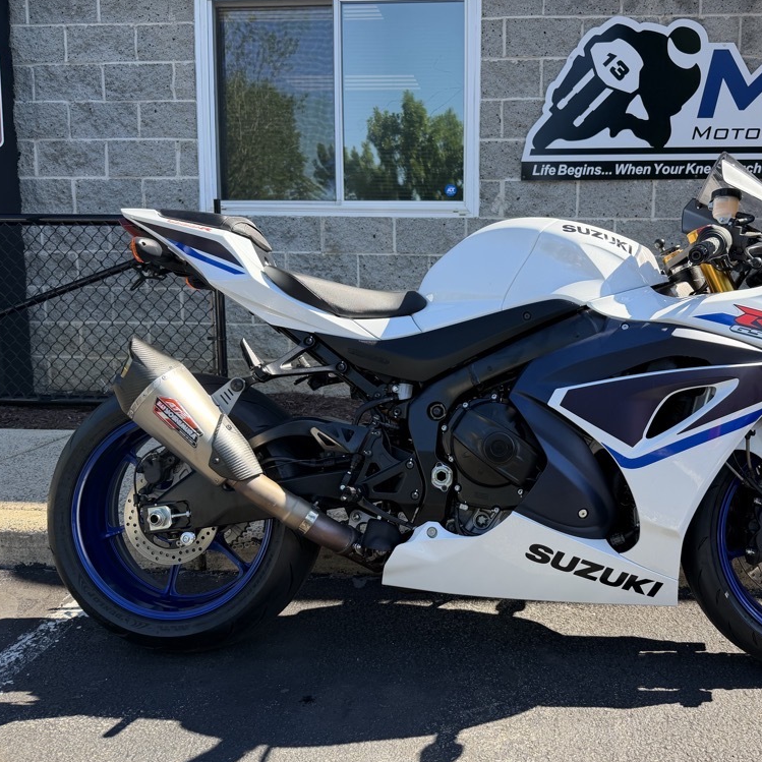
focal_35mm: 29
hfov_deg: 54.9
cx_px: 479
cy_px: 380
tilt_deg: -4.3
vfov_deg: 55.6
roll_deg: -0.5
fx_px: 722
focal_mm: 6.76
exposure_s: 1/1292
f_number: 1.78
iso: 100
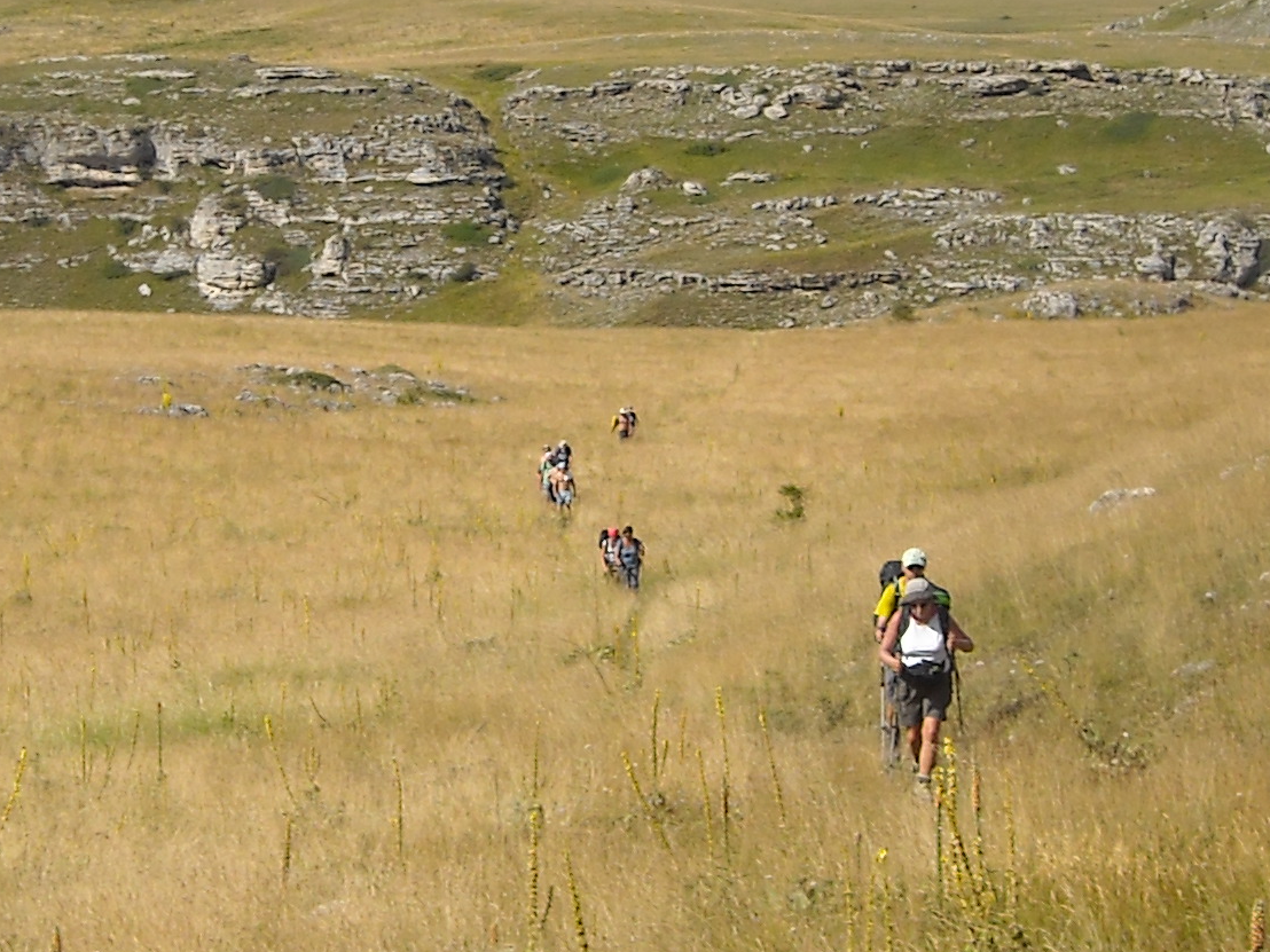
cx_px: 437
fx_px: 3559
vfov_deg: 15.2
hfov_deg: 20.2
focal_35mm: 97
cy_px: 205
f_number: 5.6
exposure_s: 1/337
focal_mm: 5.7
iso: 64
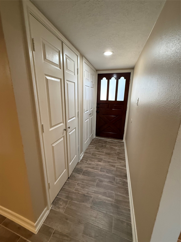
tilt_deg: -11.6
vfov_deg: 102.1
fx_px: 98
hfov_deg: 85.7
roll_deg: -2.8
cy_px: 121
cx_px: 90
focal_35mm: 14
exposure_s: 1/120
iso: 320
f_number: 2.2
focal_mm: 2.22
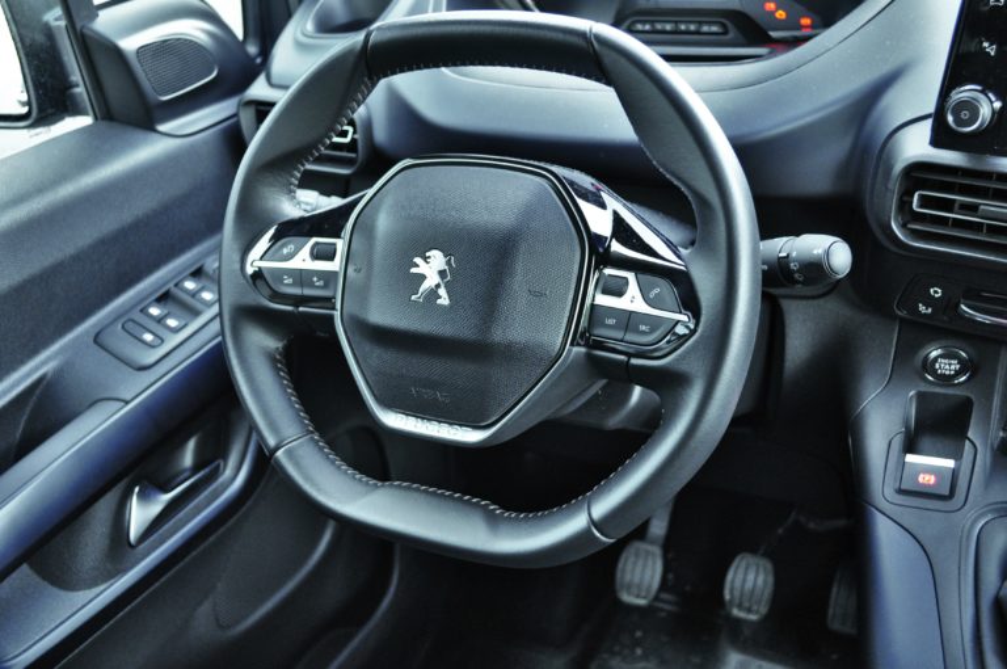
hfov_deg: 53.2
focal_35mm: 36
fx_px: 1006
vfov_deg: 36.8
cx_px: 504
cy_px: 334
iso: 1400
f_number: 4
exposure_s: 1/30
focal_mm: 24
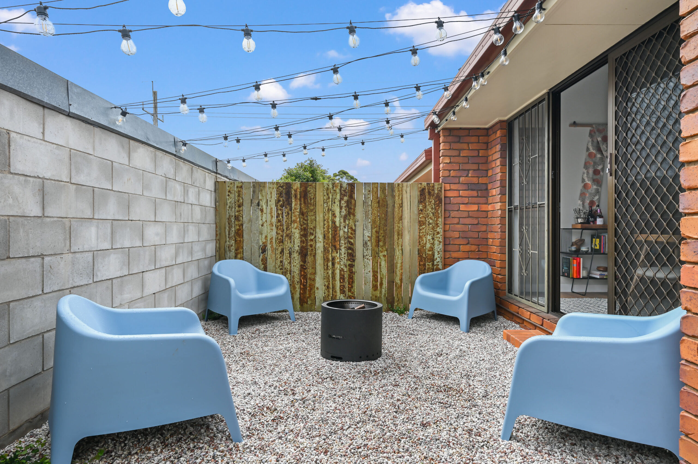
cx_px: 349
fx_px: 368
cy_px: 232
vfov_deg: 64.5
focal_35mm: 19
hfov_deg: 86.9
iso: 100
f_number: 11
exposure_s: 1/200
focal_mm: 19
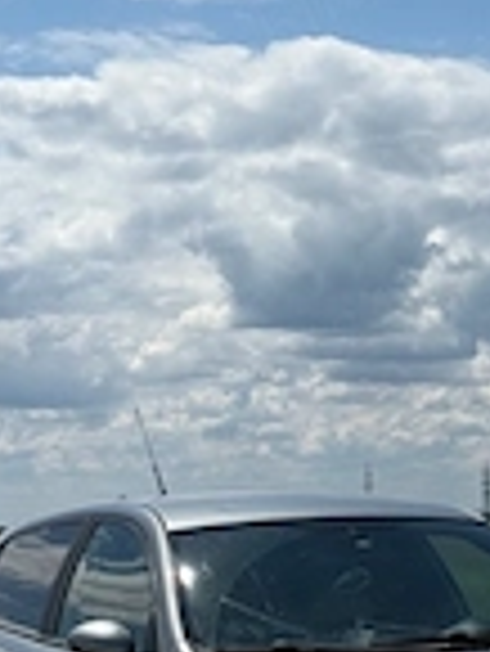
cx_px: 423
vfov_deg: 14.9
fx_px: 2488
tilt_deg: +2.7
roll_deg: +0.9
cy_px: 405
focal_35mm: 132
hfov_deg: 11.2
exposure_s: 1/11364
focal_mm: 6.76
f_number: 1.78
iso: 64
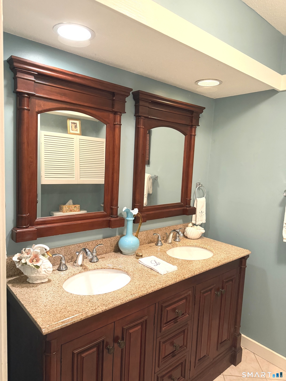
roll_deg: -2.5
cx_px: 143
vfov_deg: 71.6
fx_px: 264
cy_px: 190
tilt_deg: -6.8
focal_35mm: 24
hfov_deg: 56.8
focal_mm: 6.76
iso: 640
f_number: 1.78
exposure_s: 1/60
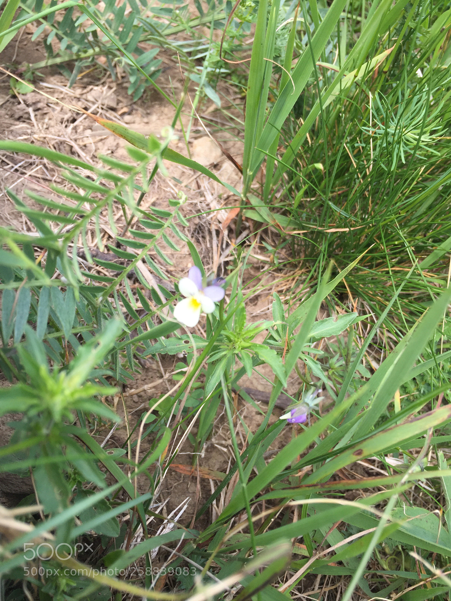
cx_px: 226
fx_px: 504
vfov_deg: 61.7
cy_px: 300
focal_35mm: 29
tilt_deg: -59.7
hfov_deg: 48.2
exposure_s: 1/581
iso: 32
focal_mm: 4.15
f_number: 2.2
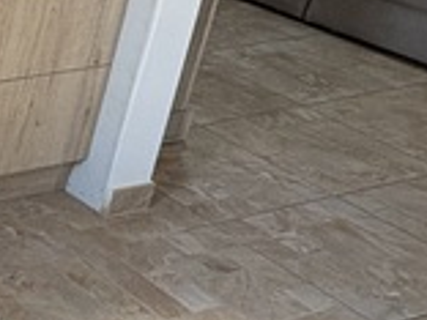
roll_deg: -0.2
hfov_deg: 18.2
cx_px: -375
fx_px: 999
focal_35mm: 81
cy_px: 103
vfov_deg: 18.2
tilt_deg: -25.8
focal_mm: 2.22
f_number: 2.2
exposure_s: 1/105
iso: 160
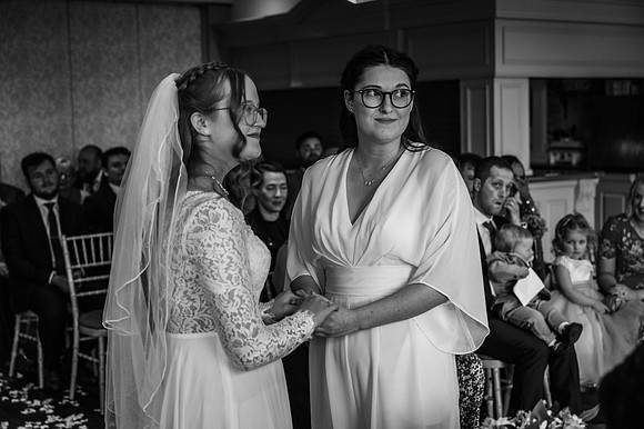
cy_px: 214
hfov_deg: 34.0
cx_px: 322
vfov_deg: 23.0
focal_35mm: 59
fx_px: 1055
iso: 720
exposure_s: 1/200
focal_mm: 59
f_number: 4
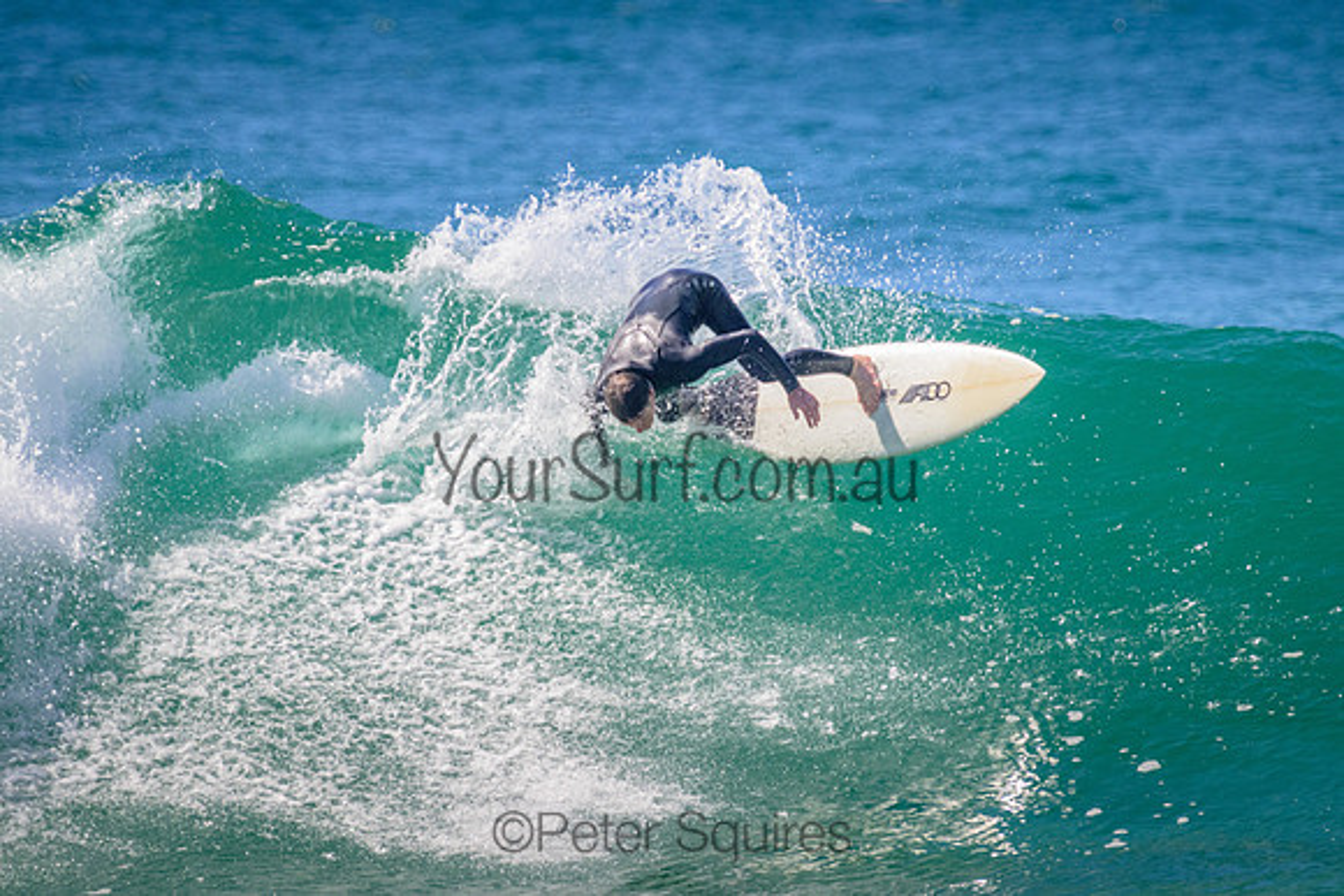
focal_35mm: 912
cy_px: 386
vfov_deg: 1.5
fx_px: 34037
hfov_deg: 2.3
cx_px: 733
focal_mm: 800
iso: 1600
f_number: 11
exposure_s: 1/1600
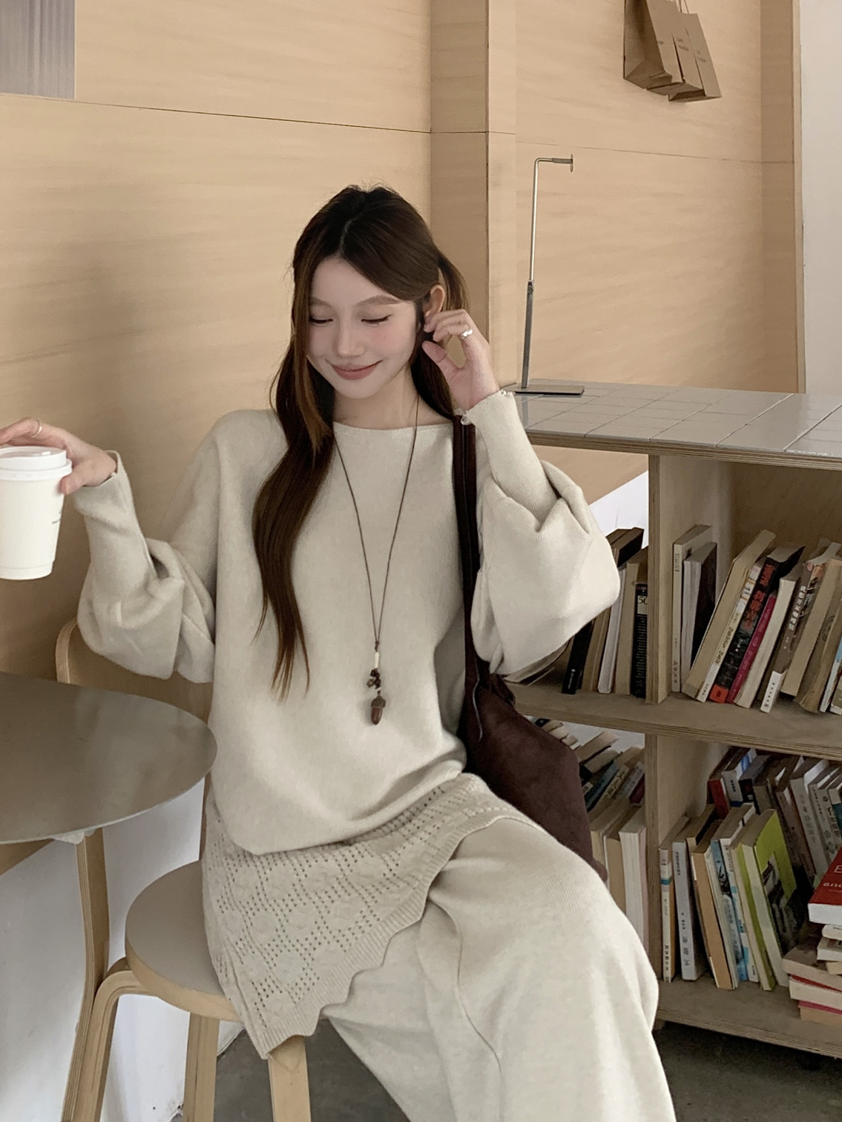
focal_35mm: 33
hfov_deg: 42.8
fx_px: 1070
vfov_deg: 55.3
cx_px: 344
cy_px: 573
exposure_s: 1/113
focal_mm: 4.25
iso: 100
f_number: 1.8
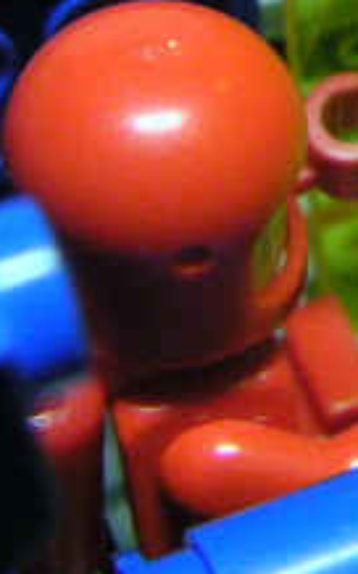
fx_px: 1798
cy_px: 140
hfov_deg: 11.2
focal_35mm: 115
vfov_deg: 18.0
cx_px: 434
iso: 400
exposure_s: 1/90
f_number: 2.8
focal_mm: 4.8
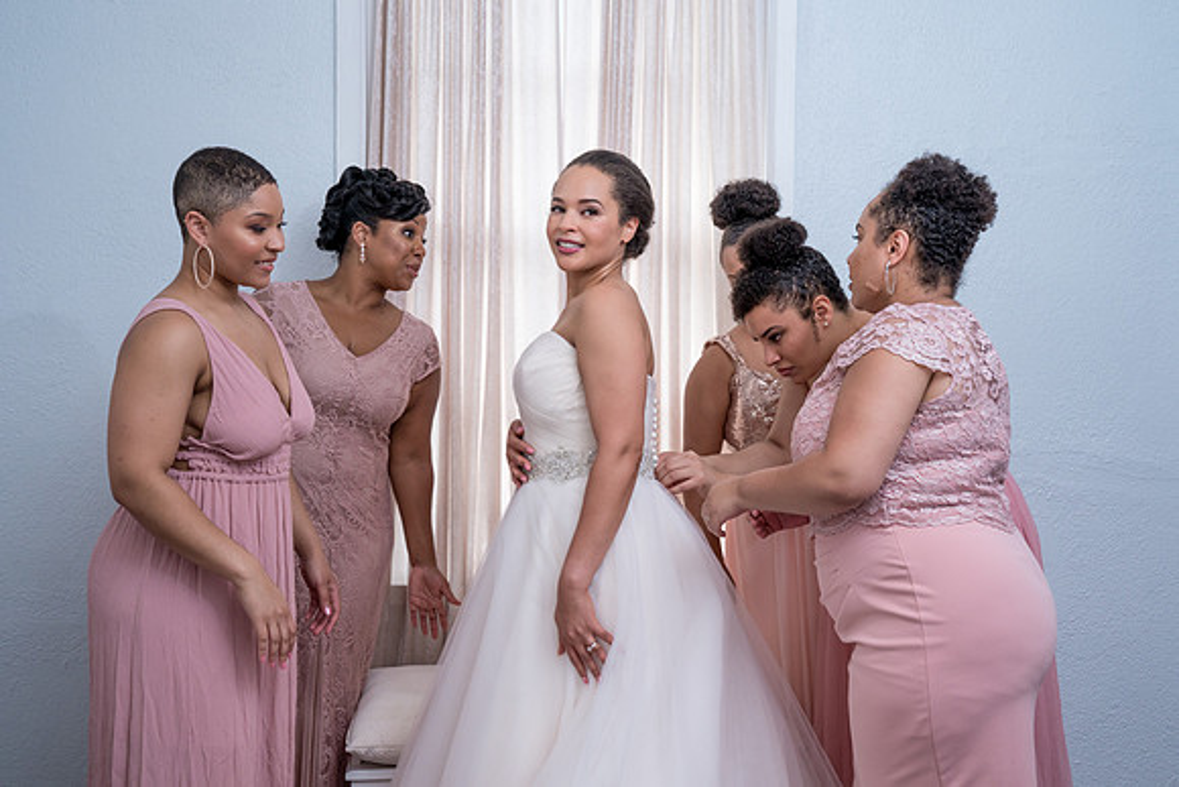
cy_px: 394
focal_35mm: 48
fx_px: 1572
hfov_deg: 41.1
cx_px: 590
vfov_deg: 28.1
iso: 1250
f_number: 6.3
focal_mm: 48
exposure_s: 1/160
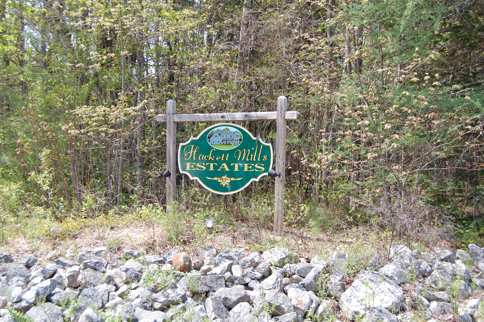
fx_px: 699
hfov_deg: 38.2
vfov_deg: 26.0
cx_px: 239
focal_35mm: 52
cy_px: 163
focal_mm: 34
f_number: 7.1
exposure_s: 1/200
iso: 200
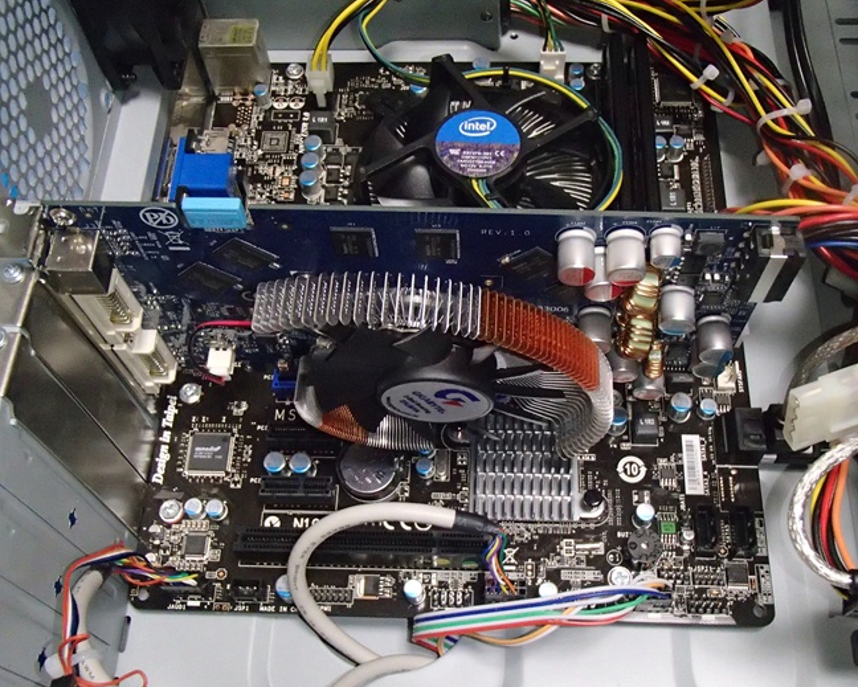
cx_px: 428
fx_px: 991
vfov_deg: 38.3
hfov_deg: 46.8
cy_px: 346
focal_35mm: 39
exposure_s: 1/25
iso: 1600
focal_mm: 6.64
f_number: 4.7
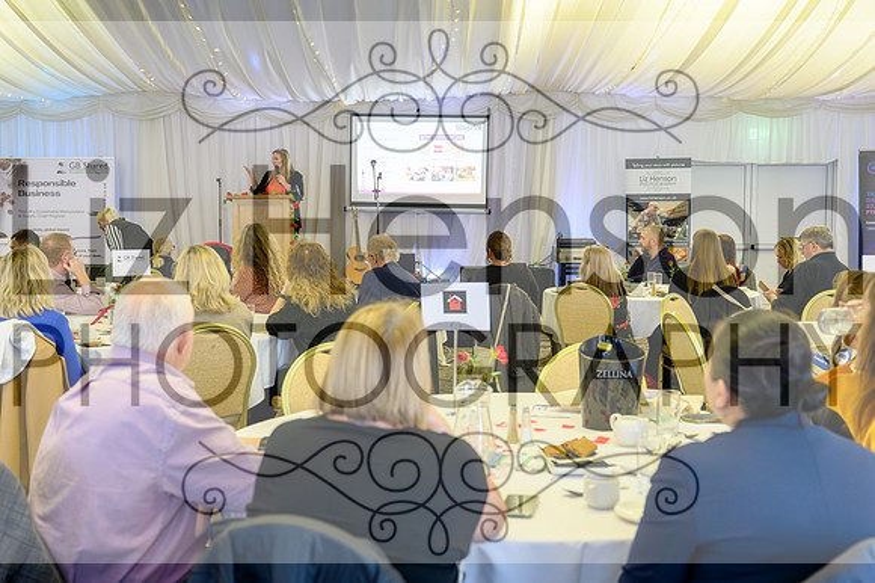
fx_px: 1020
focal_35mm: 42
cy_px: 292
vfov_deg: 31.9
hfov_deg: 46.4
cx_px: 438
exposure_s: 1/100
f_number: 4
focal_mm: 42
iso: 2000
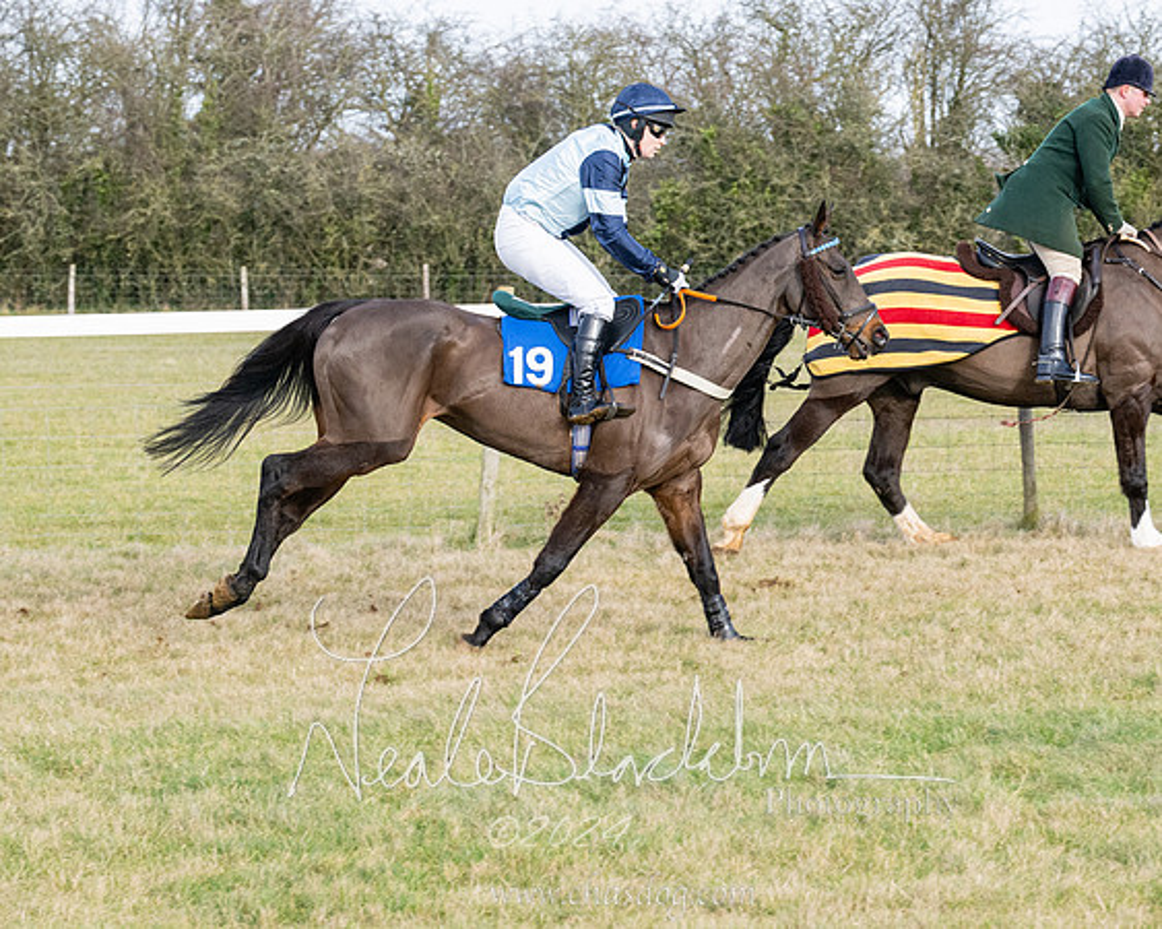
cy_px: 518
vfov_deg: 10.2
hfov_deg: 12.7
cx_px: 681
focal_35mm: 152
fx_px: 5218
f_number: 5
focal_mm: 70
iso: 400
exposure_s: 1/1000
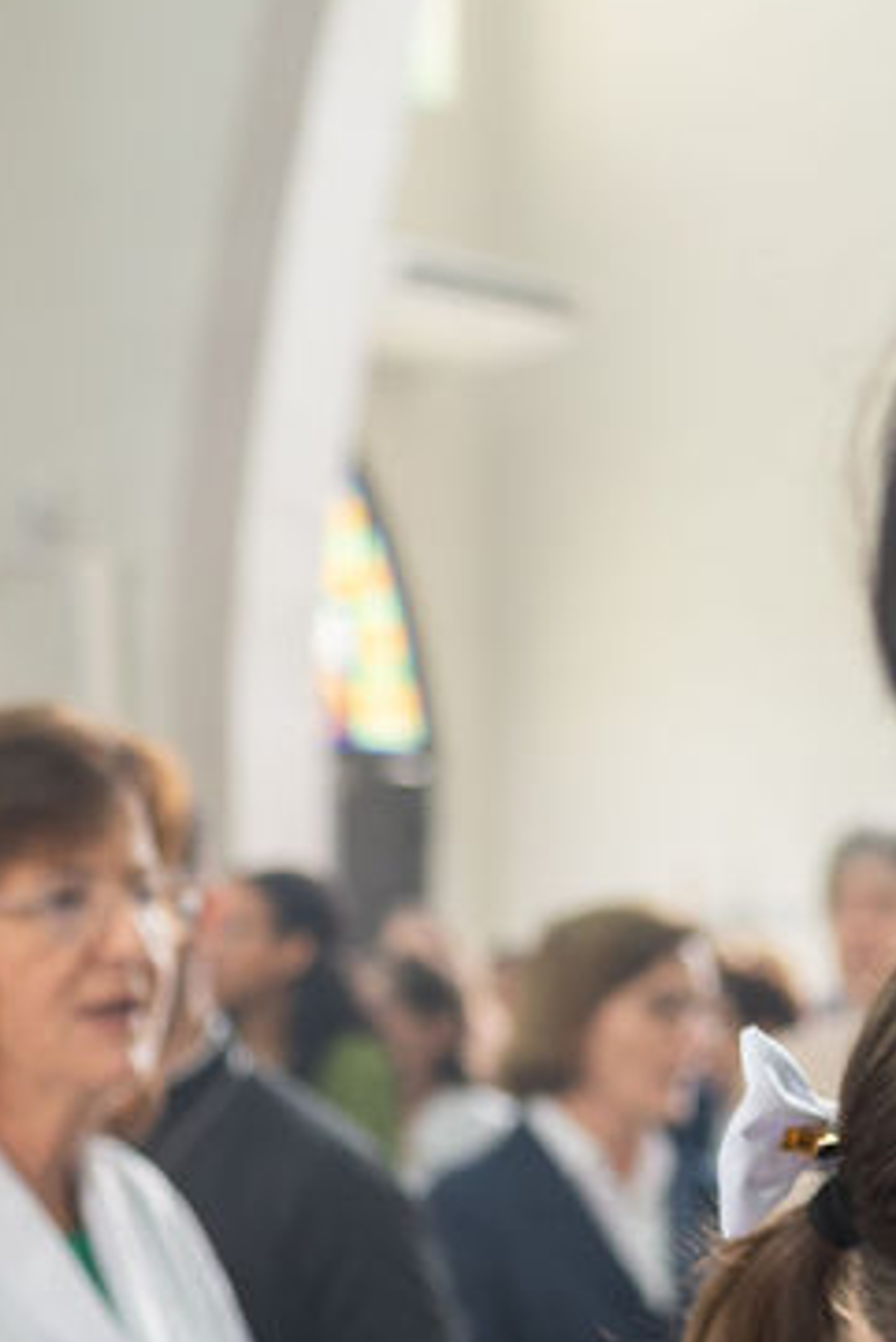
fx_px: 3767
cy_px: 1191
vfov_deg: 19.8
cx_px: -669
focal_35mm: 101
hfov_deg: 12.5
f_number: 2.8
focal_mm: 35
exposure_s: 1/160
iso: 800
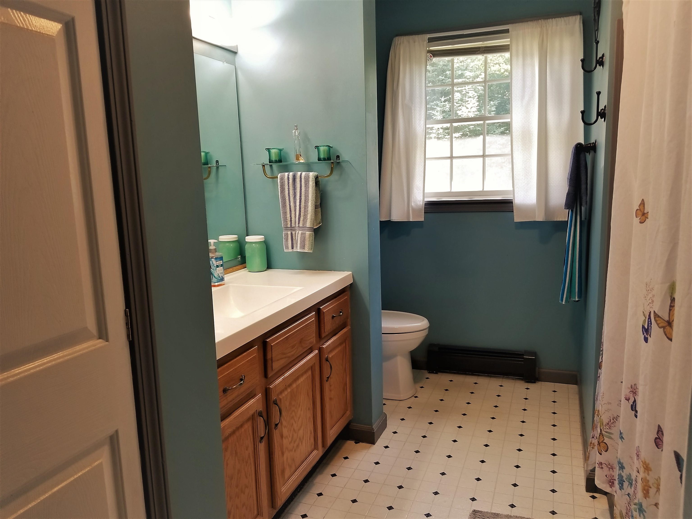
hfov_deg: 67.3
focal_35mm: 26
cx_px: 346
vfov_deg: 53.1
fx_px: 520
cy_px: 260
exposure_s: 1/60
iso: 125
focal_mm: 4.3
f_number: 1.7
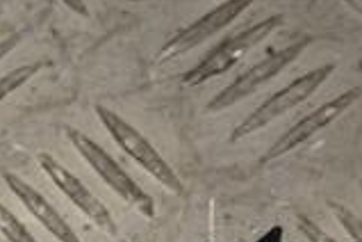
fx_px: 3136
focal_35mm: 312
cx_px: 25
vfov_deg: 4.4
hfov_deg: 6.6
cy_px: 361
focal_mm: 55
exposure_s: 1/125
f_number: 5.6
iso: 320
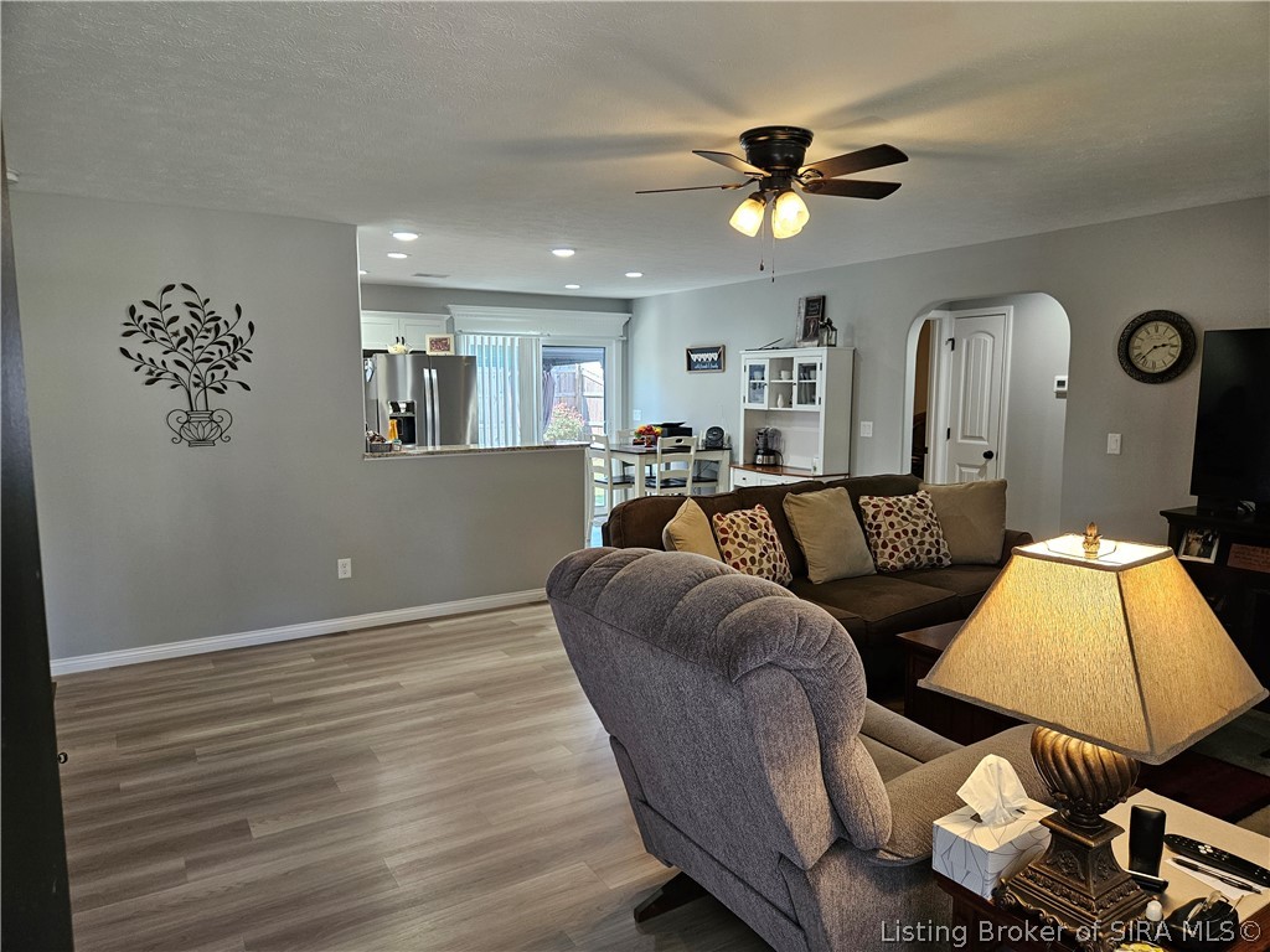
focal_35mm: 23
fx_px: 844
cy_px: 476
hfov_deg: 73.9
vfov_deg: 58.9
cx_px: 635
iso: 200
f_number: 1.8
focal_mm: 5.4
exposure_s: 1/120
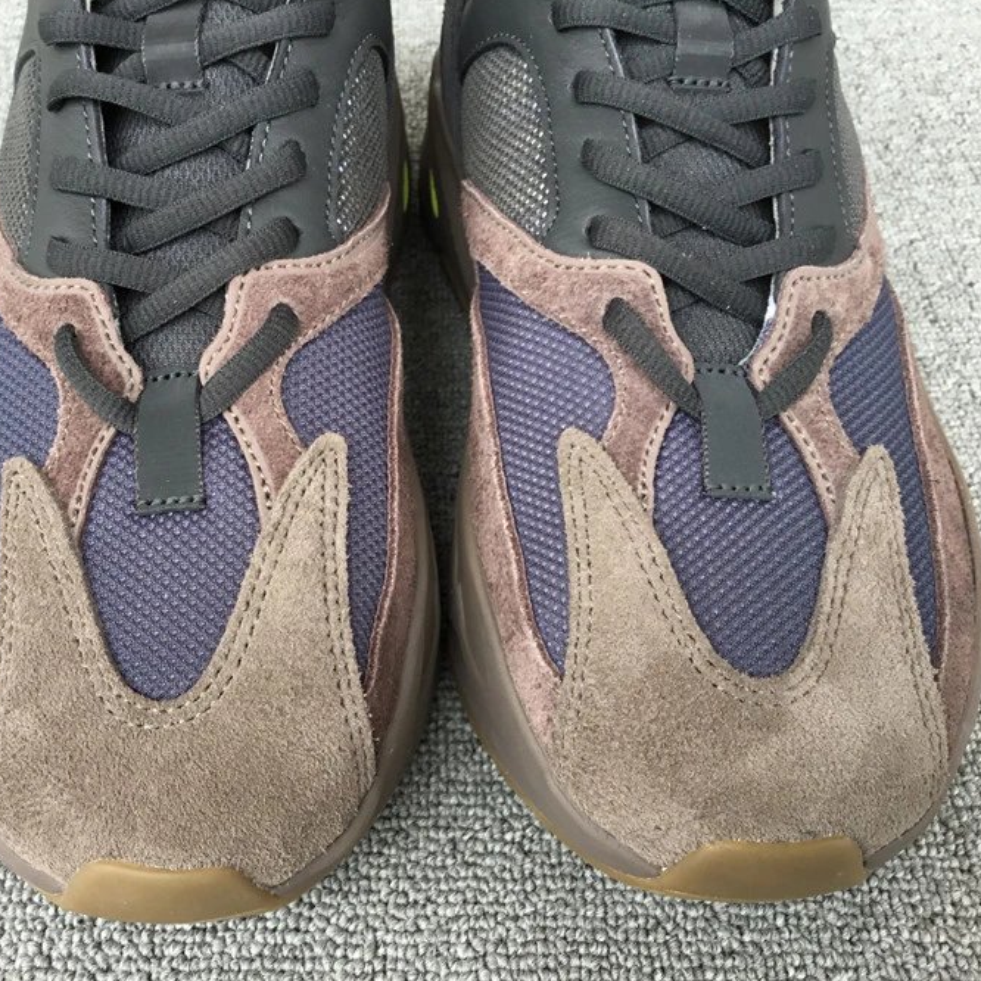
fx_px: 1186
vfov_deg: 44.9
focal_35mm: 37
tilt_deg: -49.1
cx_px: 408
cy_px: 488
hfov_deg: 44.8
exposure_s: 1/50
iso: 32
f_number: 2.4
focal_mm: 3.3
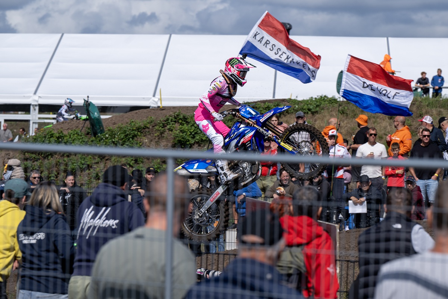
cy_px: 150
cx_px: 224
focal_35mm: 160
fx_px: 1991
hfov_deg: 12.8
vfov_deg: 8.6
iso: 200
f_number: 6.3
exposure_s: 1/1600
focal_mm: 160
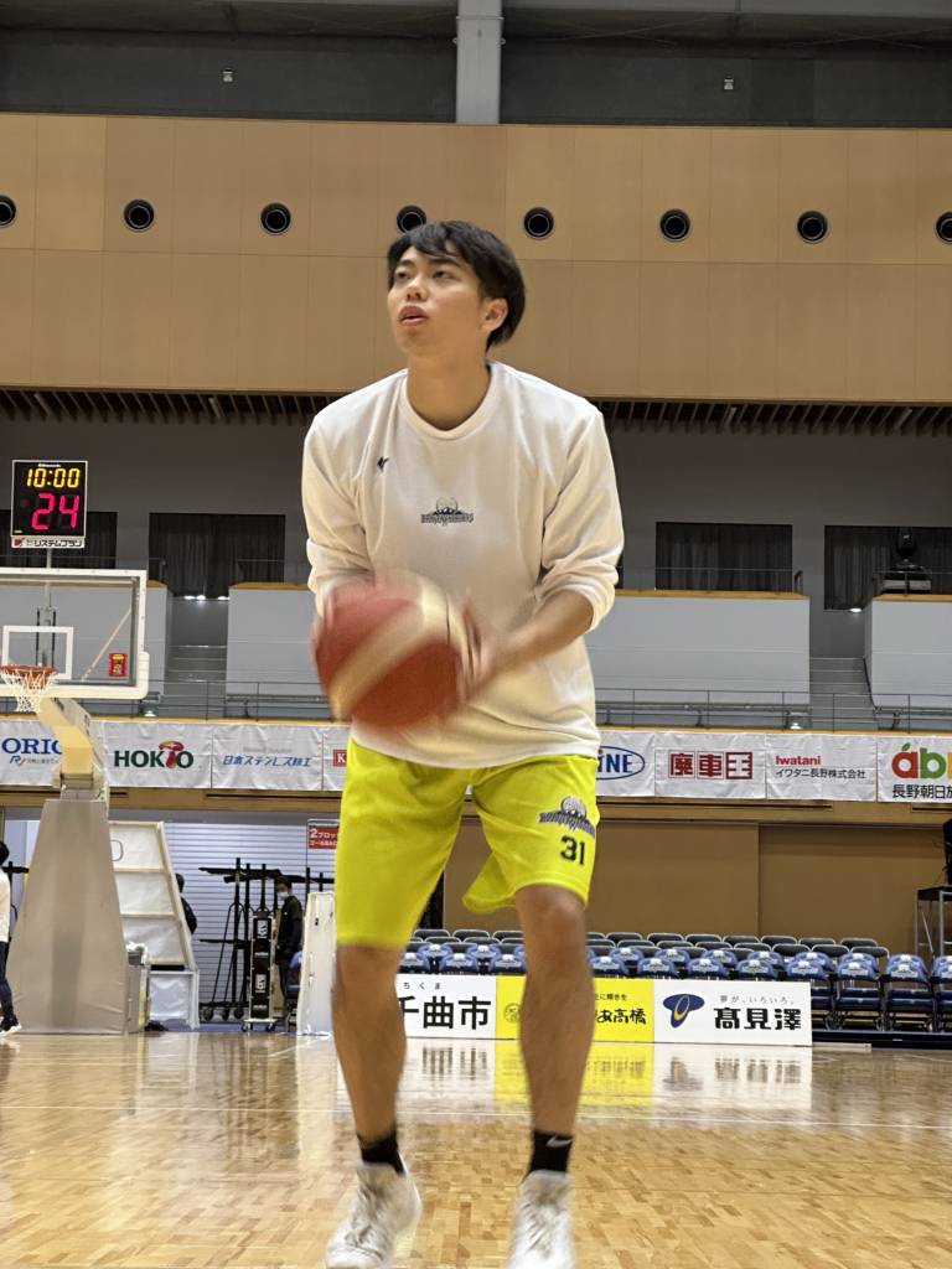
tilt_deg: +7.2
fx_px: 2824
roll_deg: -1.2
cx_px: 476
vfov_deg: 25.3
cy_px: 634
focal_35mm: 77
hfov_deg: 19.1
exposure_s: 1/41
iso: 200
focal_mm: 9
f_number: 2.8
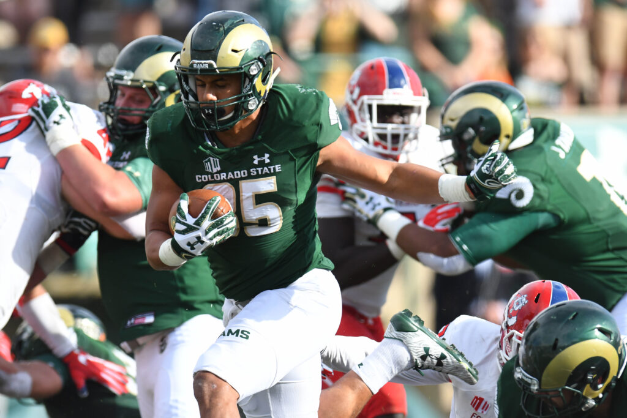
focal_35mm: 600
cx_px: 314
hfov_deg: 3.4
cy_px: 209
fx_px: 10451
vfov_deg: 2.3
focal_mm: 400
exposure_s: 1/5000
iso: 800
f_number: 4.5
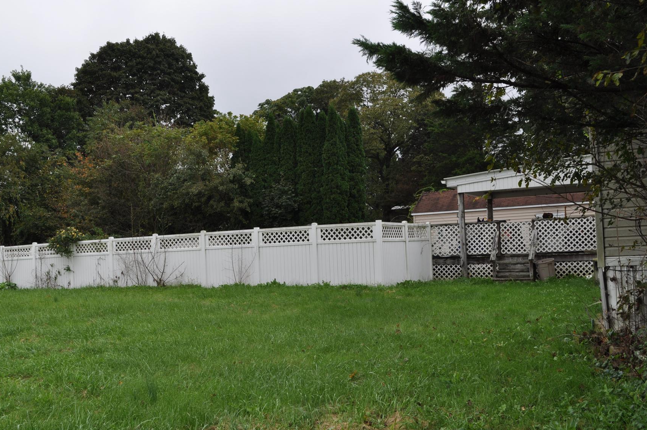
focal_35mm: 36
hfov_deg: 53.2
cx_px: 305
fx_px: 646
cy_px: 227
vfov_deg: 36.8
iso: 200
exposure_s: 1/250
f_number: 8
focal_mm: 20
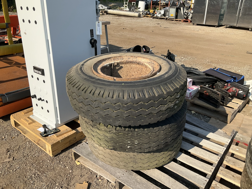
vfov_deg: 48.2
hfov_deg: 61.7
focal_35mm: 29
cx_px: 126
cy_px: 94
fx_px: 211
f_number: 1.8
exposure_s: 1/1311
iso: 25
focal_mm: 3
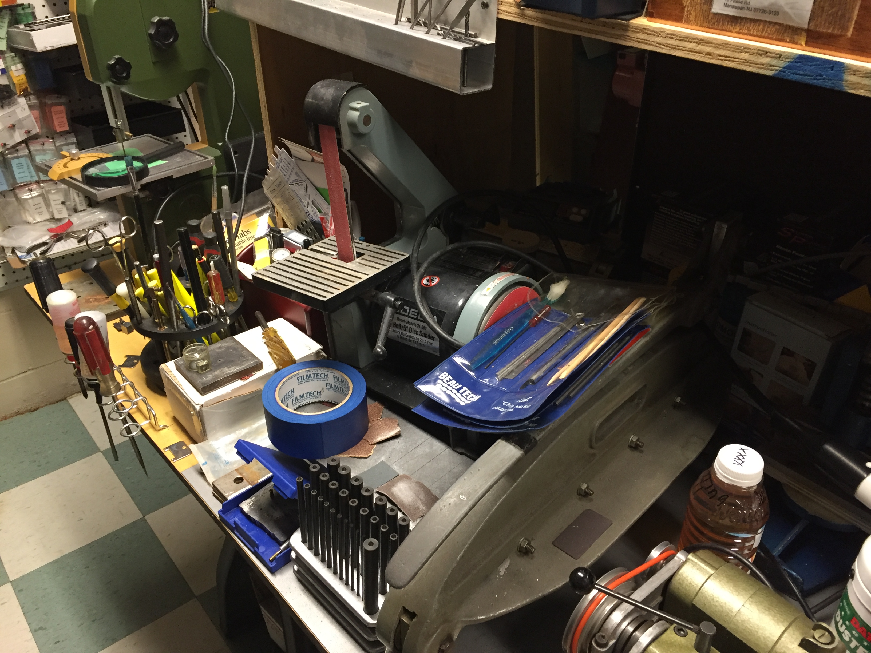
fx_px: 730
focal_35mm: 29
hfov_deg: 61.7
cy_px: 326
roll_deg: +1.5
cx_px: 436
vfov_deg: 48.2
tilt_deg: -32.9
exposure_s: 1/30
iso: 125
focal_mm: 4.15
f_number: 2.2
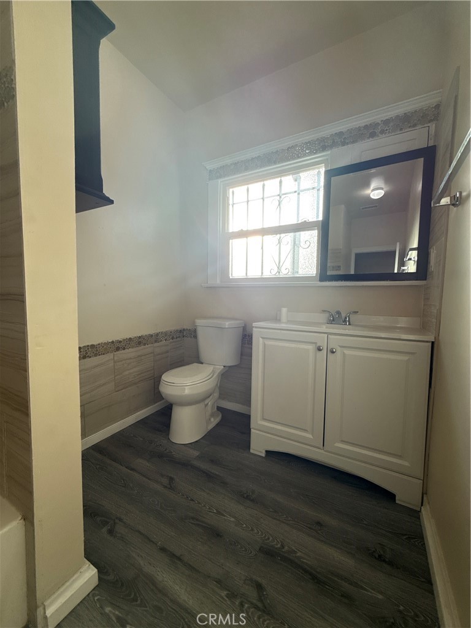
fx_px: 254
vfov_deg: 102.1
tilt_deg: -4.0
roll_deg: +0.3
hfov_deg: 85.7
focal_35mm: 14
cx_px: 236
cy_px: 314
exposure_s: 1/224
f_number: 2.2
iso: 64
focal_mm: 2.22
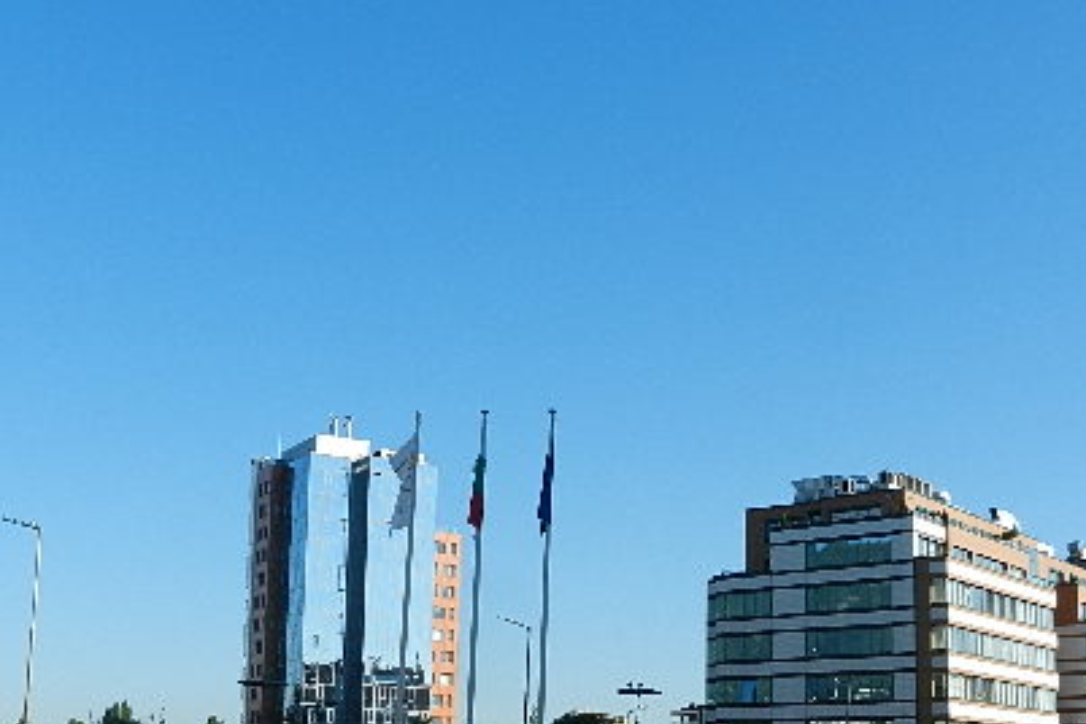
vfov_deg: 27.4
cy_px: 605
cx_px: 605
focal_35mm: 48
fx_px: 1448
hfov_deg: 41.1
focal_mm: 5.1
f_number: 3.6
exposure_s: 1/1250
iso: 160
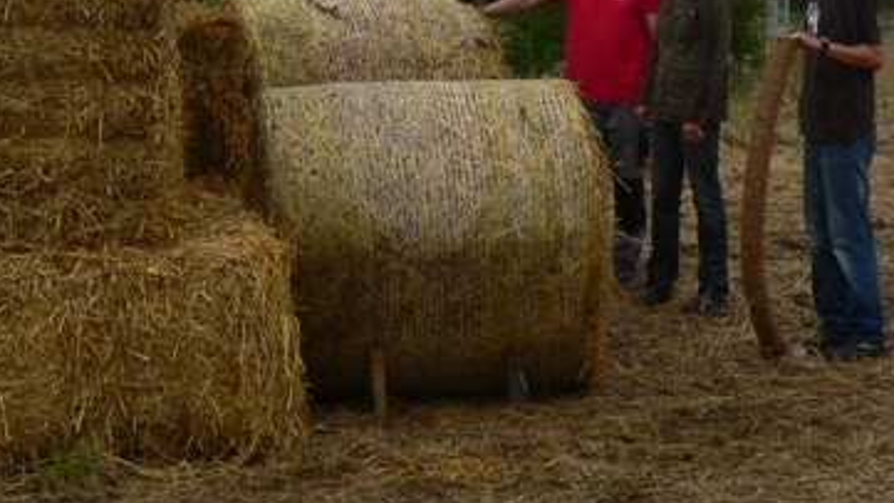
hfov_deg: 24.4
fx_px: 2062
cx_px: 342
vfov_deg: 13.3
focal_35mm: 87
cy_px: -208
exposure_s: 1/160
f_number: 4
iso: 80
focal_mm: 6
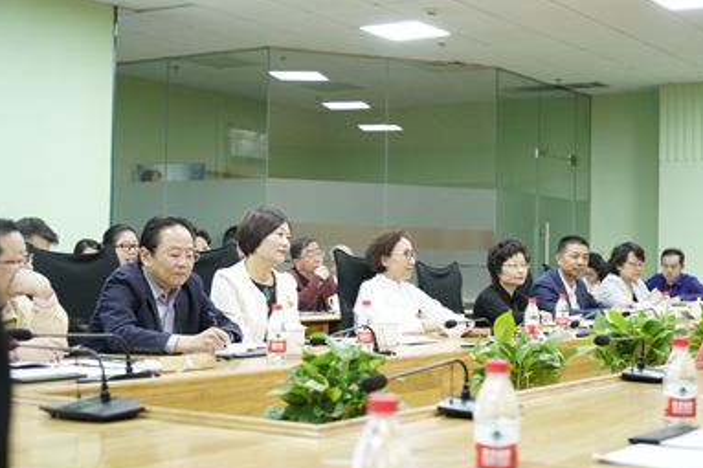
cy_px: 242
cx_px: 406
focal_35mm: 60
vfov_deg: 22.6
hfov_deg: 33.4
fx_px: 1171
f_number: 4
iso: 3200
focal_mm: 51
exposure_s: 1/50
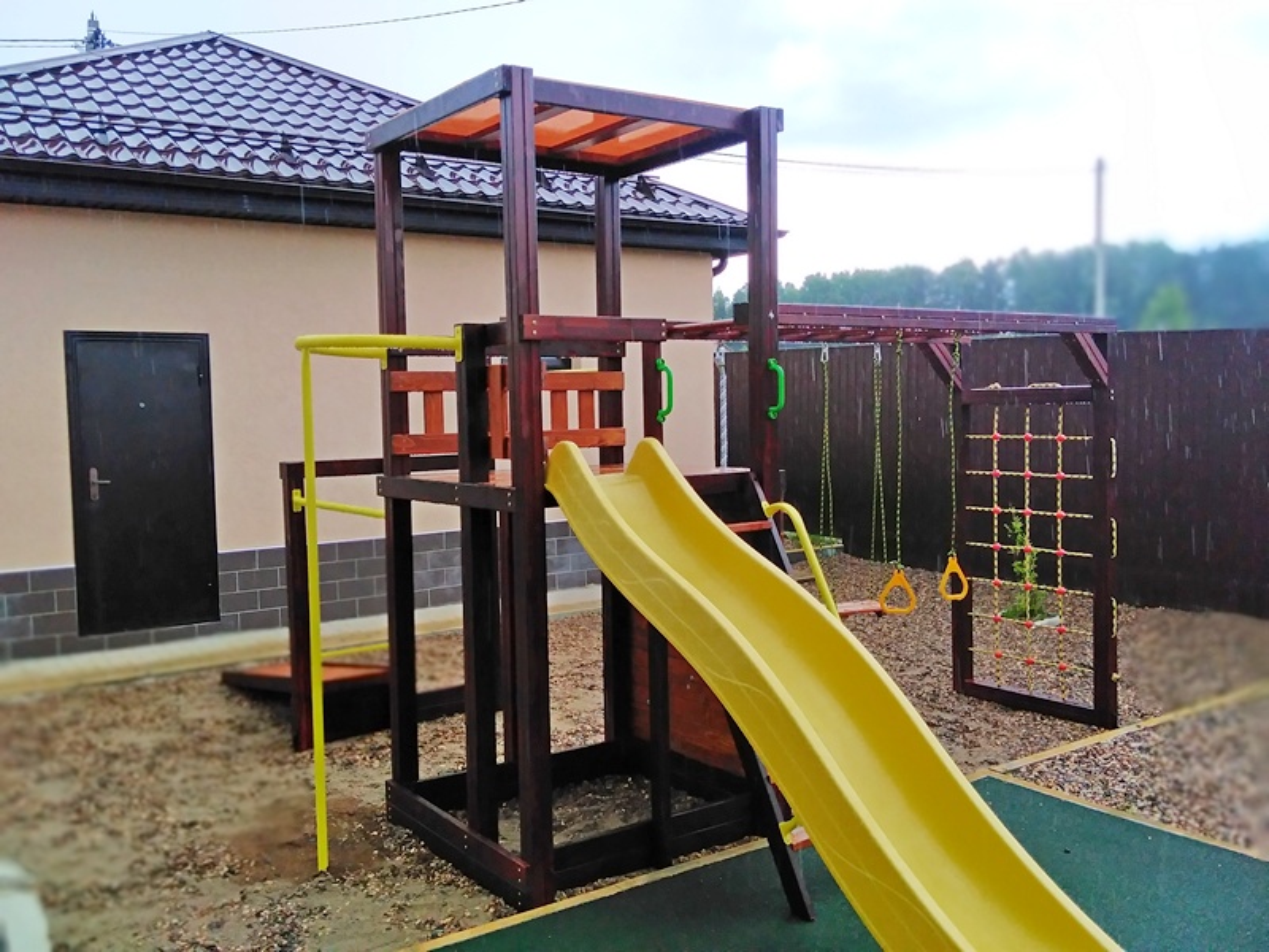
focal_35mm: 26
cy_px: 476
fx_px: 953
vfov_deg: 53.1
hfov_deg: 67.3
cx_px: 634
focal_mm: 3.63
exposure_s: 1/186
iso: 100
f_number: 4
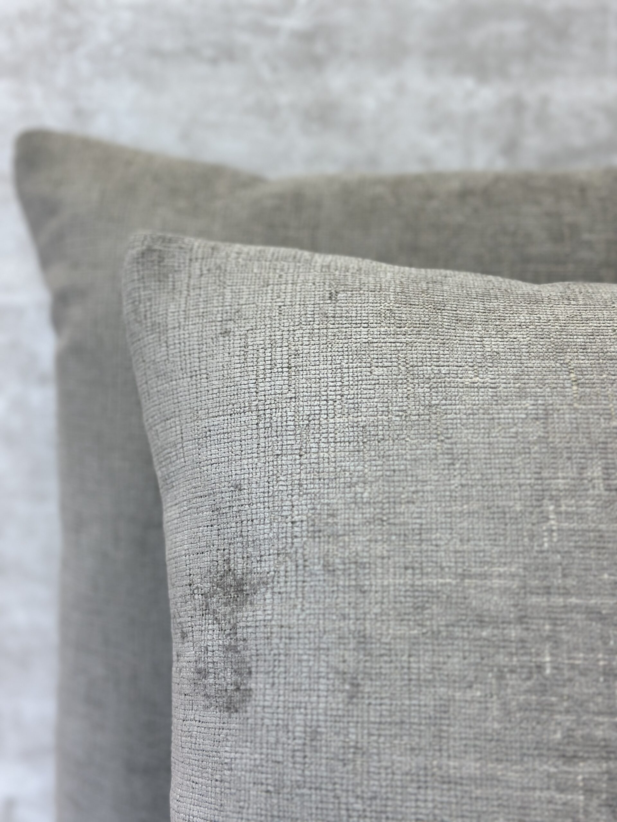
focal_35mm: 48
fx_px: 1141
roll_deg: +0.3
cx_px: 308
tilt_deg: -15.7
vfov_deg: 39.7
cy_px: 411
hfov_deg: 30.3
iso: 64
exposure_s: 1/120
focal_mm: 6.86
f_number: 1.78
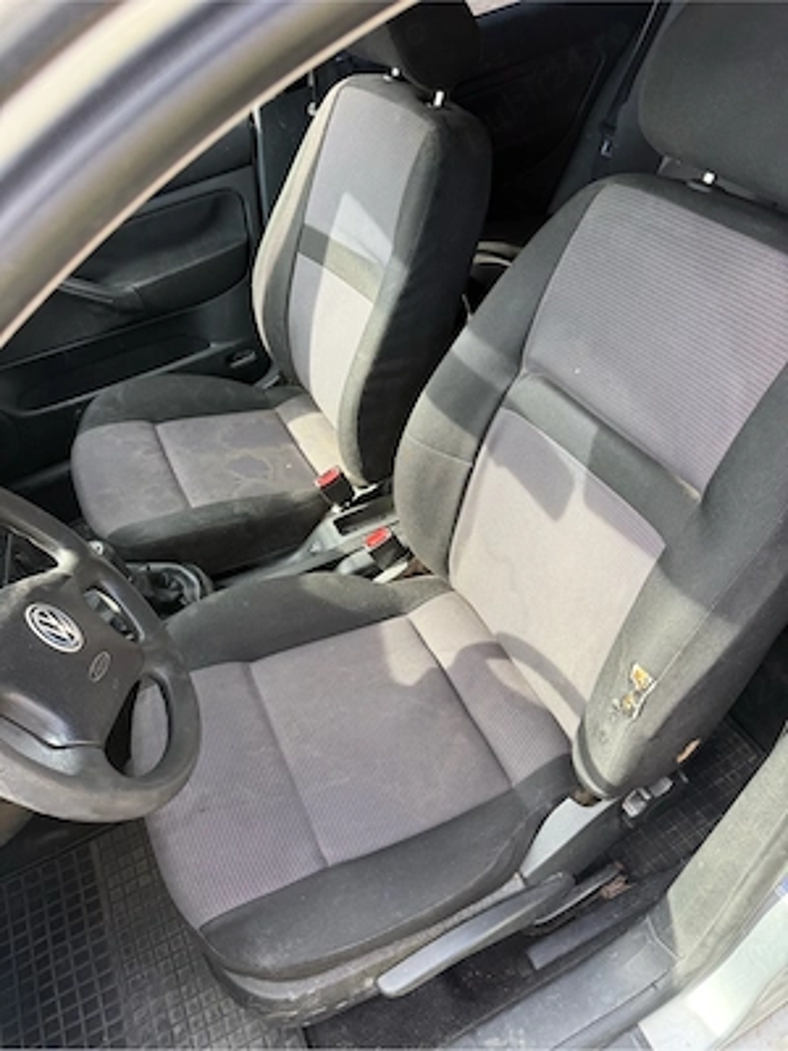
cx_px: 394
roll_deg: +10.3
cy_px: 526
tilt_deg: -44.2
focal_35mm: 24
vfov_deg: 71.6
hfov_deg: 56.8
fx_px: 728
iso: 64
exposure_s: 1/169
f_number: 1.78
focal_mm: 6.76
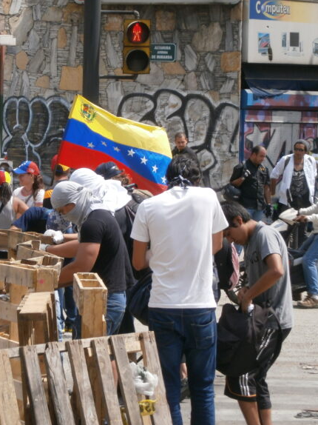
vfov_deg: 11.4
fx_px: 2133
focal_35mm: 174
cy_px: 212
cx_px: 55
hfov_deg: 8.5
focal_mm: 23.5
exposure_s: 1/200
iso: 80
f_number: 6.5
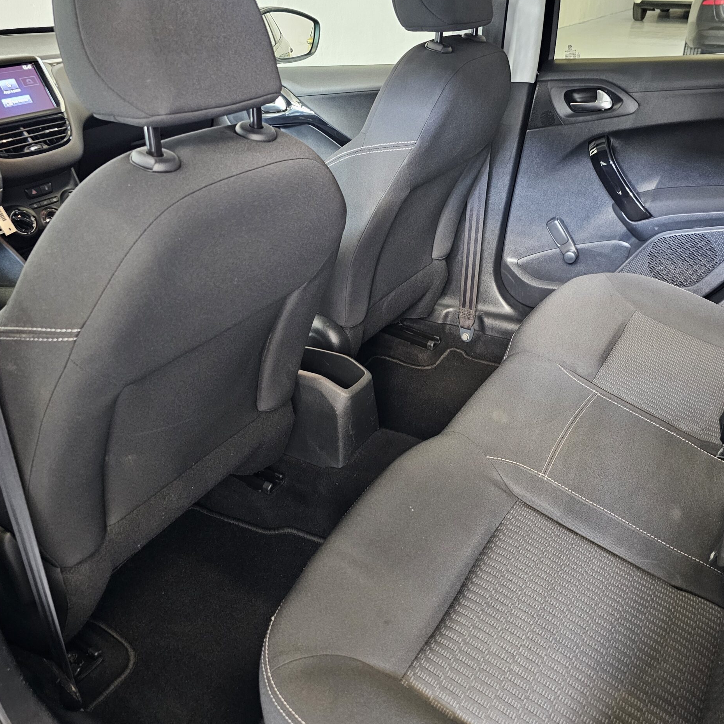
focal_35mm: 28
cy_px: 369
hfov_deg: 57.2
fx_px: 663
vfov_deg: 57.3
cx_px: 400
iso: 800
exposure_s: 1/24
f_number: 1.7
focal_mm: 6.3
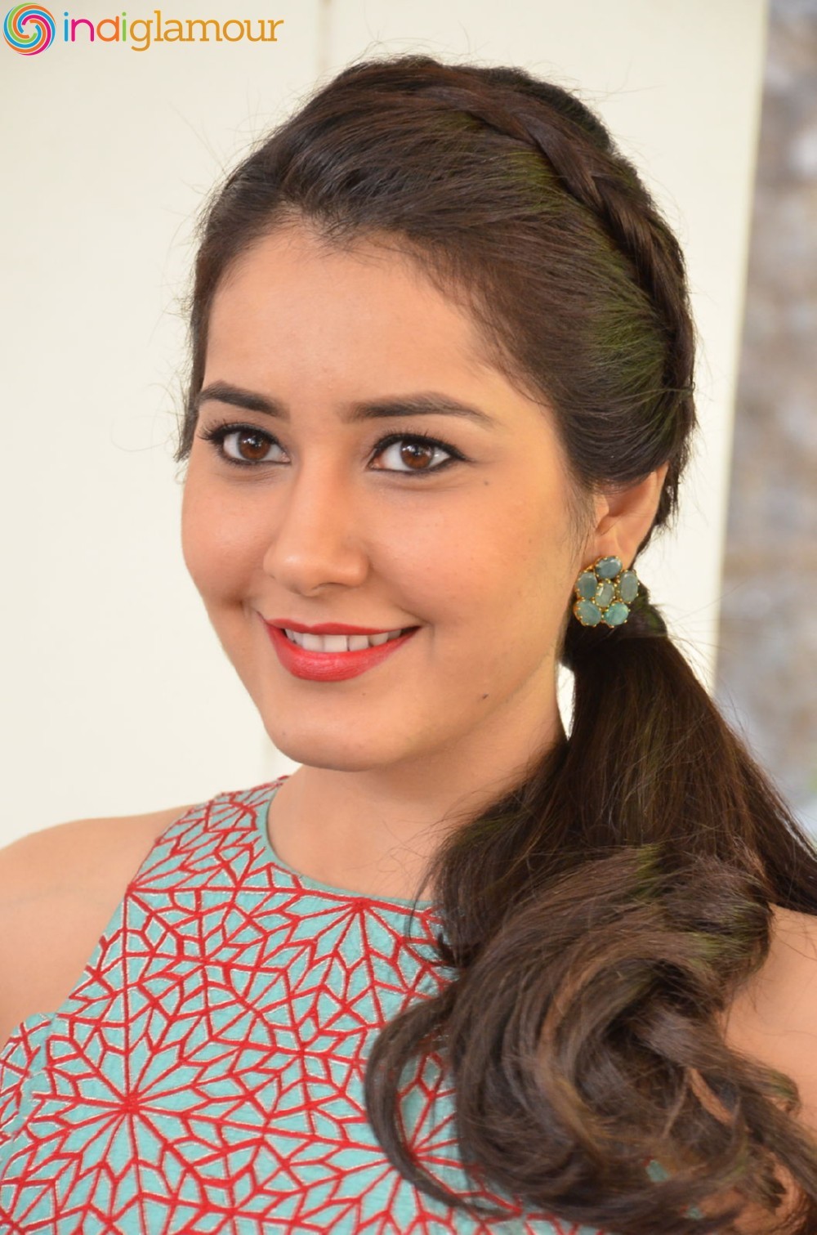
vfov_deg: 13.1
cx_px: 408
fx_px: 5388
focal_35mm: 158
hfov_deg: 8.7
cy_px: 618
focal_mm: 105
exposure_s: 1/125
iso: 2000
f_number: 6.3
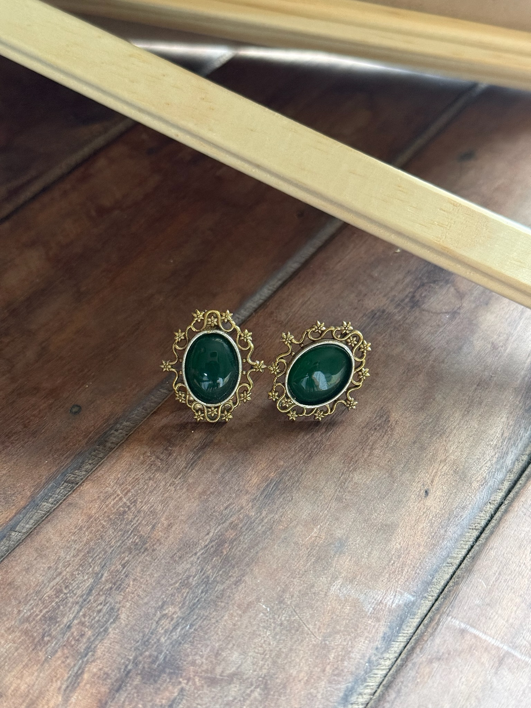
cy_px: 354
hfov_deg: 30.3
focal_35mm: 48
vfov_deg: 39.7
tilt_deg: -42.6
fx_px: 982
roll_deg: -2.6
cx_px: 266
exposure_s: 1/49
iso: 250
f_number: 1.78
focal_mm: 6.76
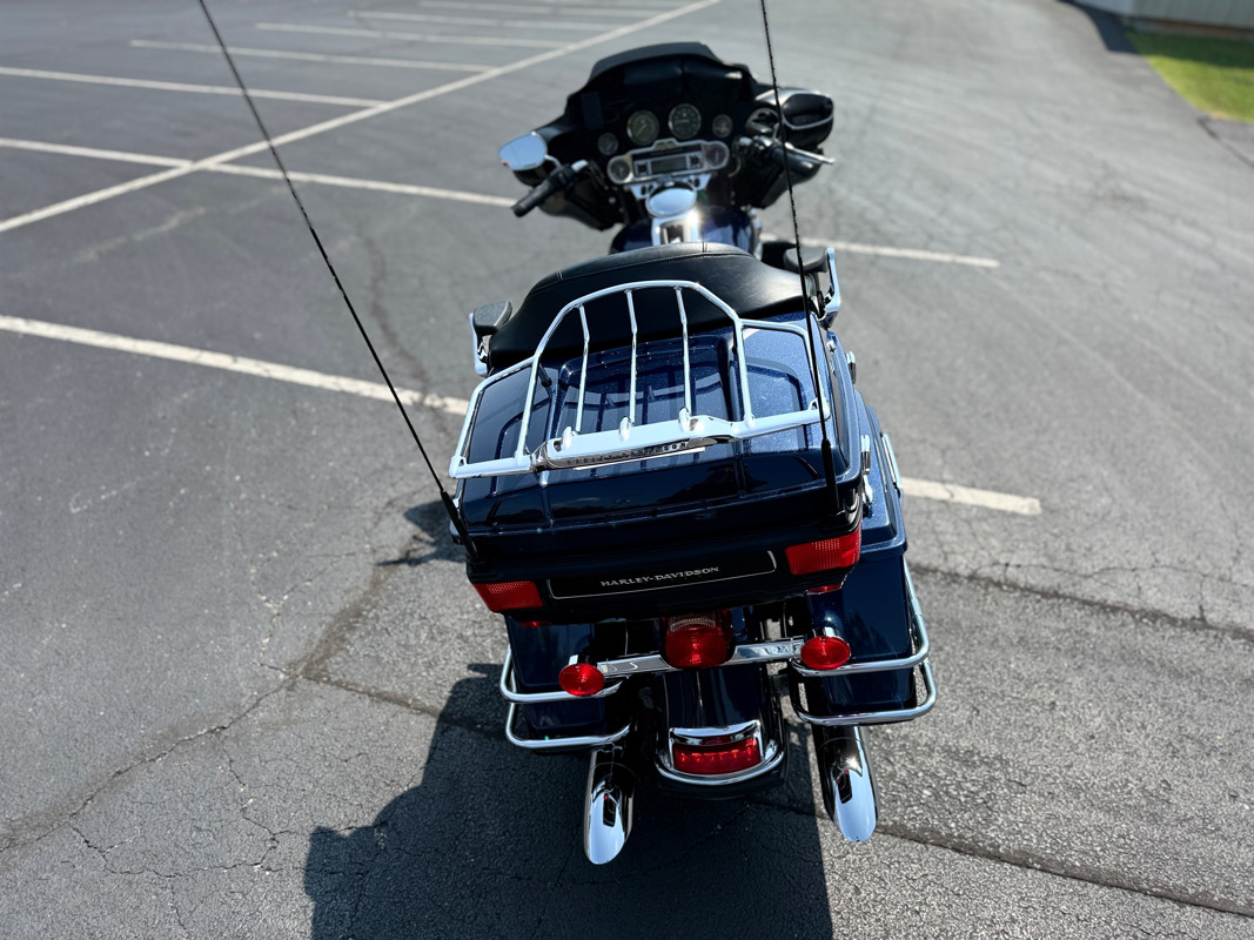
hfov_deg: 71.6
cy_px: 470
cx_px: 627
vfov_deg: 56.8
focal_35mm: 24
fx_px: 869
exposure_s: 1/2801
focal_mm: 6.76
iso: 80
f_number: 1.78
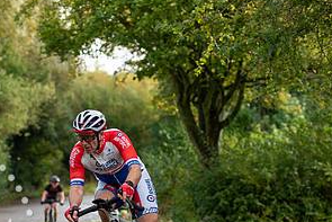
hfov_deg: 12.1
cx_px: 106
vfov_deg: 8.1
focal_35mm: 169
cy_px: 183
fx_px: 1559
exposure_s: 1/400
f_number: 3.2
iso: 200
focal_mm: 86
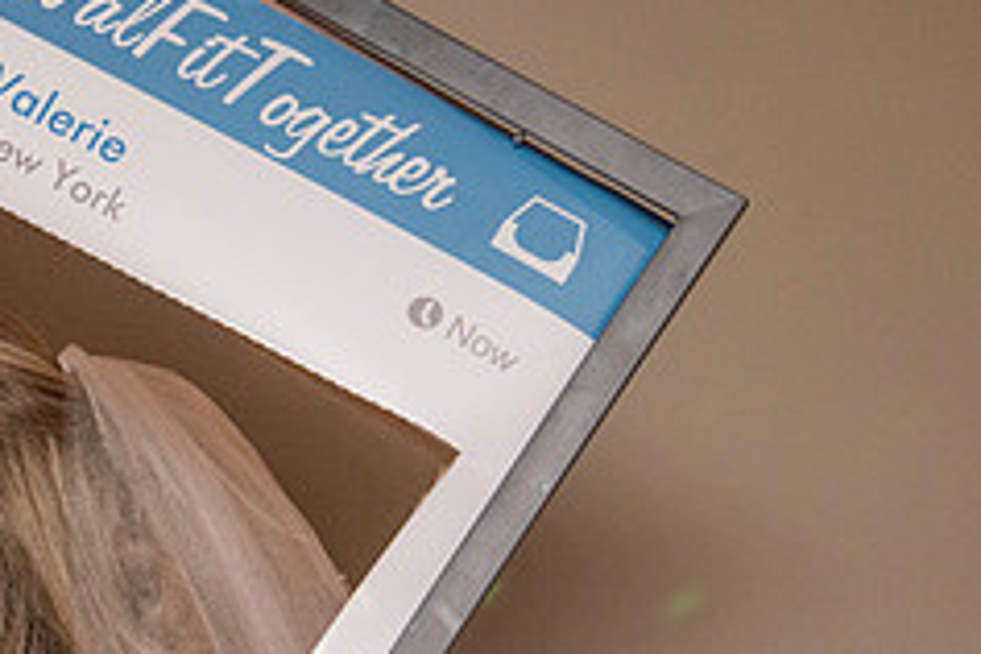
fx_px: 3869
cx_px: -174
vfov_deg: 9.6
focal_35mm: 142
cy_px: 582
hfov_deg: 14.0
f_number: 5
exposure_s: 1/200
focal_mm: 58
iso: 2000
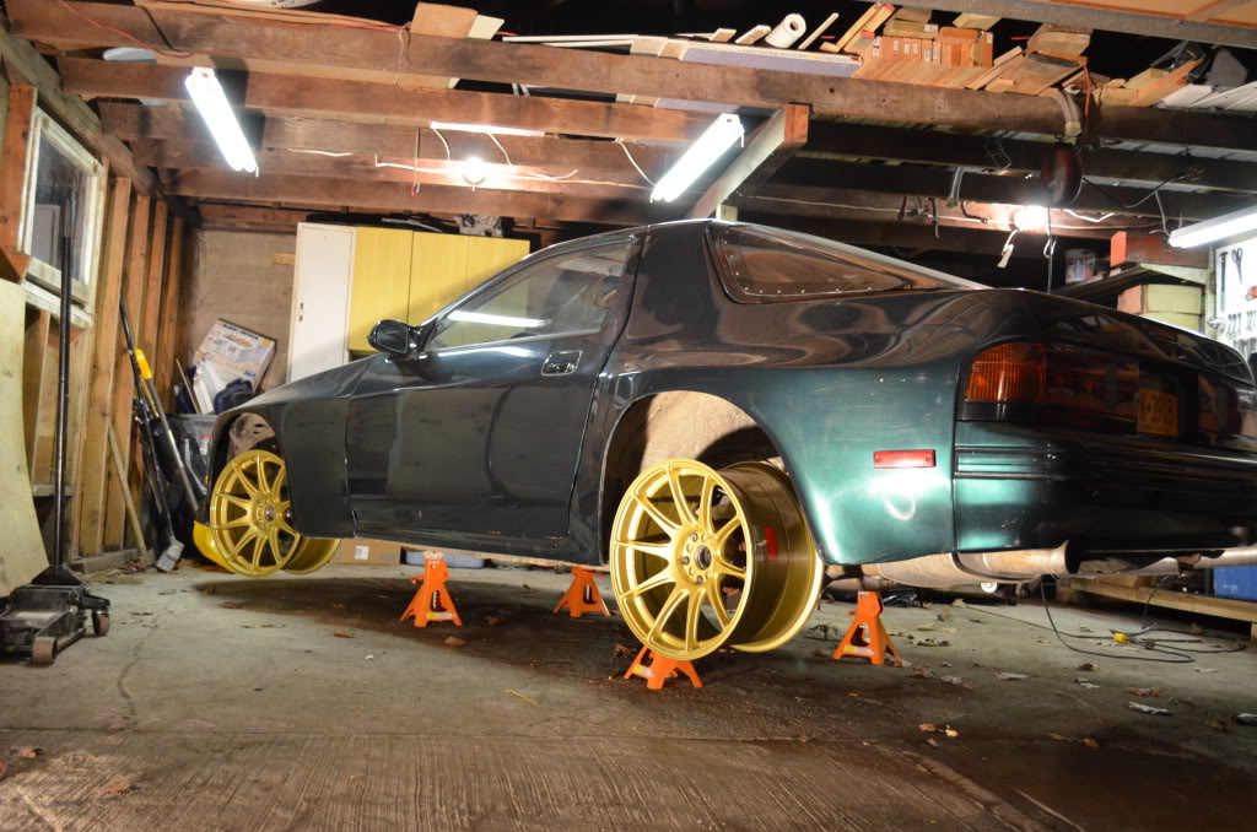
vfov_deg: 36.7
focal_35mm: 36
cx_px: 628
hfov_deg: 53.2
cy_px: 416
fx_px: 1254
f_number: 4
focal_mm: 24
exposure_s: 1/30
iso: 2200
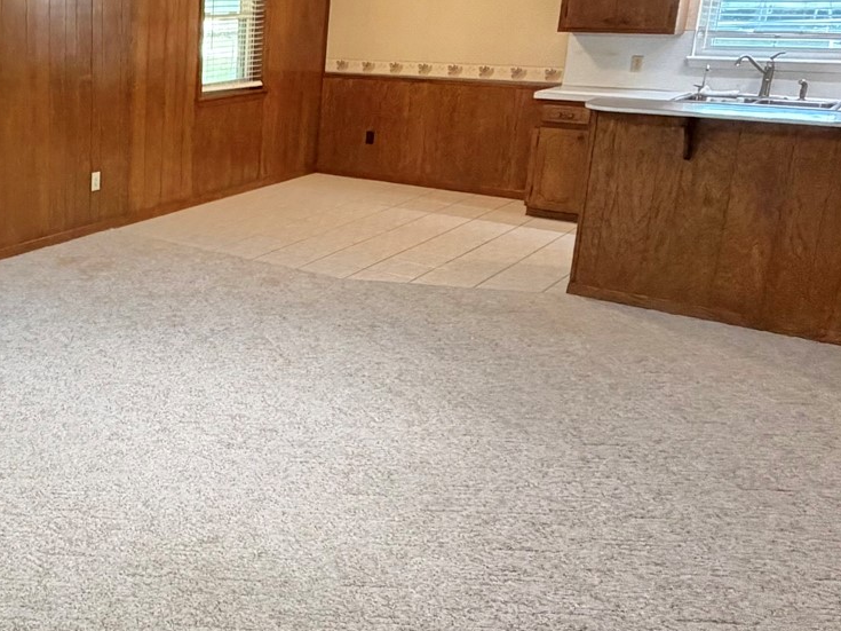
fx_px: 947
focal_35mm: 39
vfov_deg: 36.6
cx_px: 24
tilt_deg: -14.5
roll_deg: +0.5
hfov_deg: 42.2
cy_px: 236
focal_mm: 2.22
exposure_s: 1/60
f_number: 2.2
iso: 320
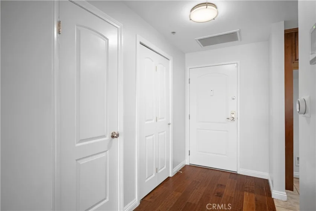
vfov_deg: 65.9
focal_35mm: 18
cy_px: 106
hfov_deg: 88.4
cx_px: 158
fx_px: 162
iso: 125
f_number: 8
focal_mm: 18.5
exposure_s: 1.6
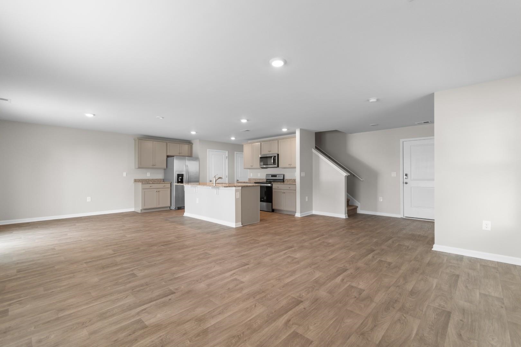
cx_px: 260
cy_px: 174
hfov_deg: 100.4
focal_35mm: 15
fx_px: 217
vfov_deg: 77.3
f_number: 4.5
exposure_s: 1/6
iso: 100
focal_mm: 10
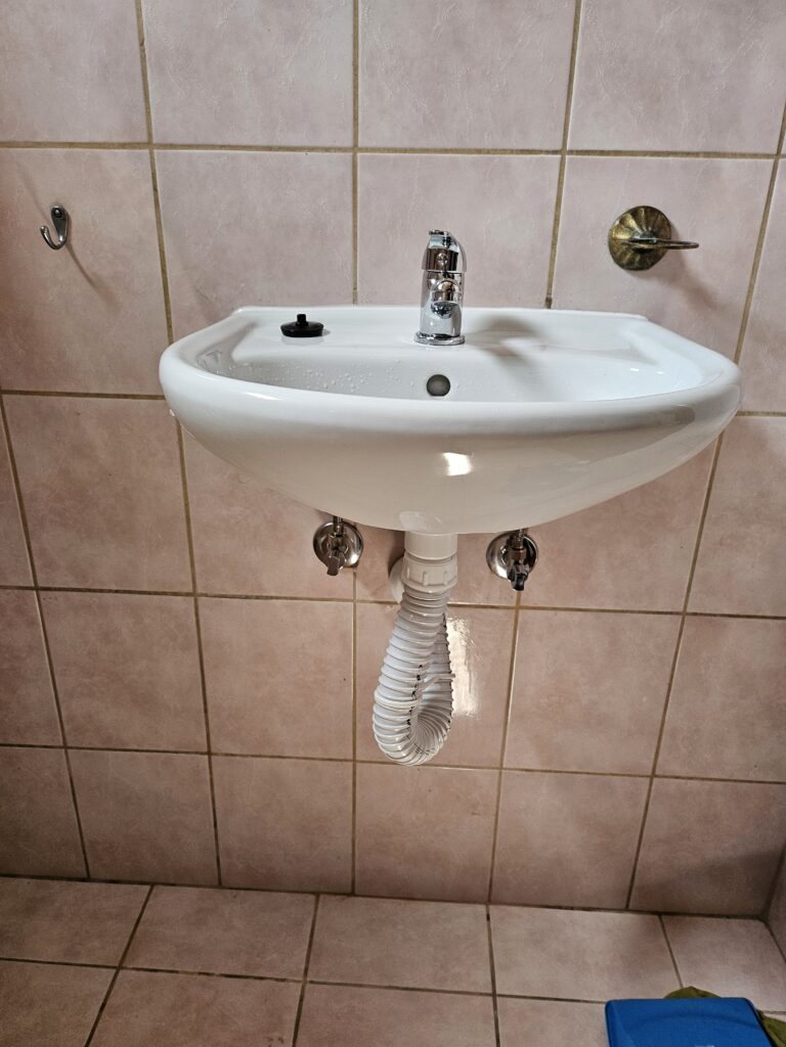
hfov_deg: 56.8
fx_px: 727
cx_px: 393
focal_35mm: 24
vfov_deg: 71.6
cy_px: 524
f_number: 1.8
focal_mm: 5
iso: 250
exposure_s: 1/120
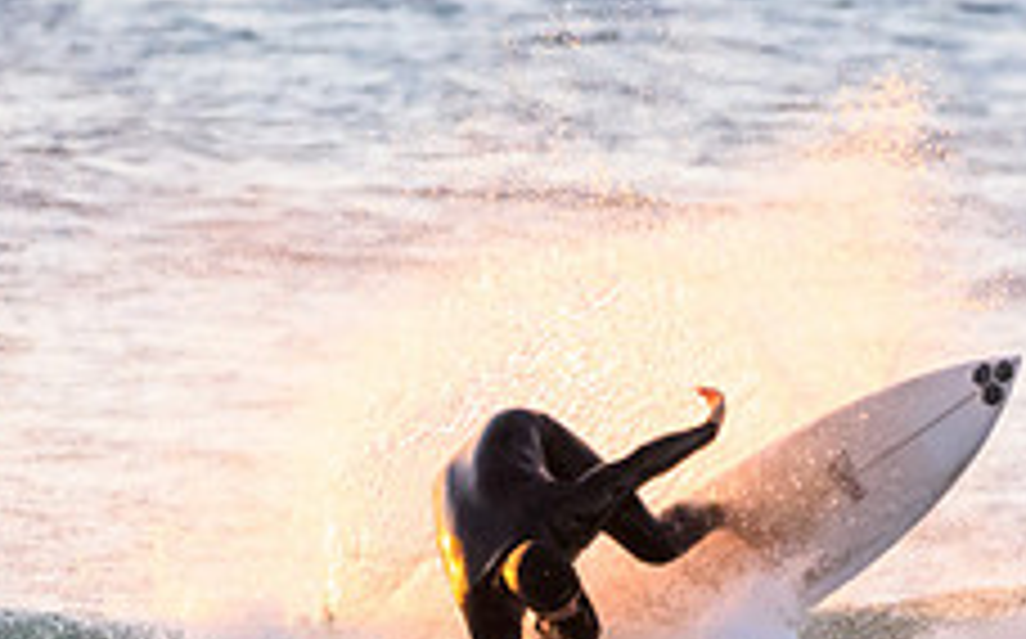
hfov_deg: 1.1
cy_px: 677
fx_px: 54444
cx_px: 662
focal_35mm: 1949
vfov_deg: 0.7
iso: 2500
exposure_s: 1/1600
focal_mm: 500
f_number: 5.6
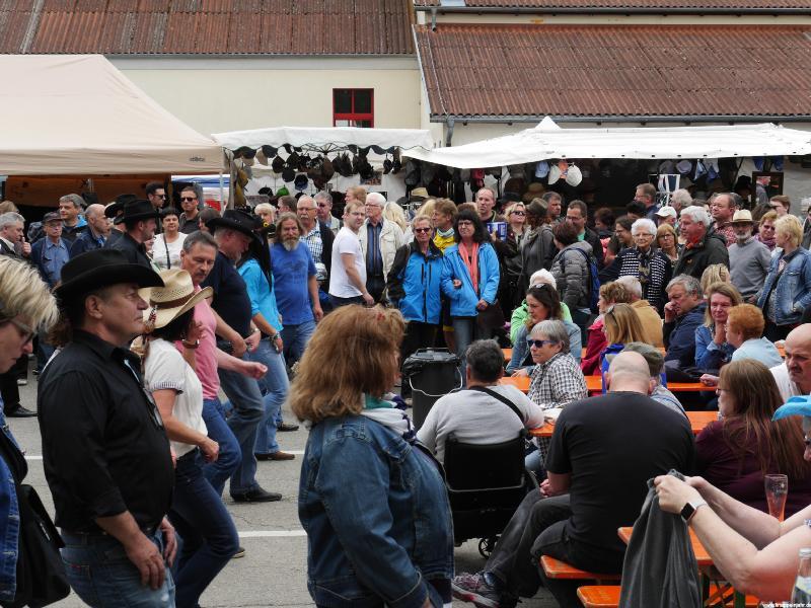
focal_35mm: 64
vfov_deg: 22.9
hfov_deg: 30.3
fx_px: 1499
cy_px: 304
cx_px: 406
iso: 200
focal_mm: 32
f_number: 7.1
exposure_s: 1/200
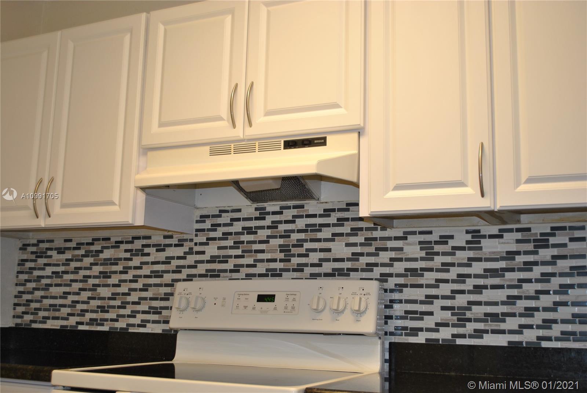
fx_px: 685
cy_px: 196
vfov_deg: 32.0
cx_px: 294
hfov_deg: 46.4
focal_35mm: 42
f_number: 4.5
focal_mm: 28
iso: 200
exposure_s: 1/60
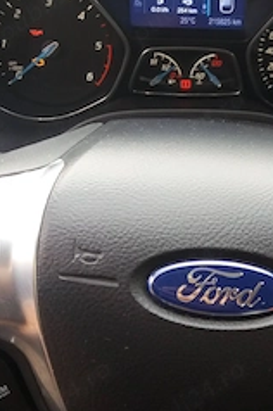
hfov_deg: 26.9
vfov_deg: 40.1
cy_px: 155
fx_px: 559
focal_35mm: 49
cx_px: 223
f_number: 1.9
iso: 100
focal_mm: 3.7
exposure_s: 1/33
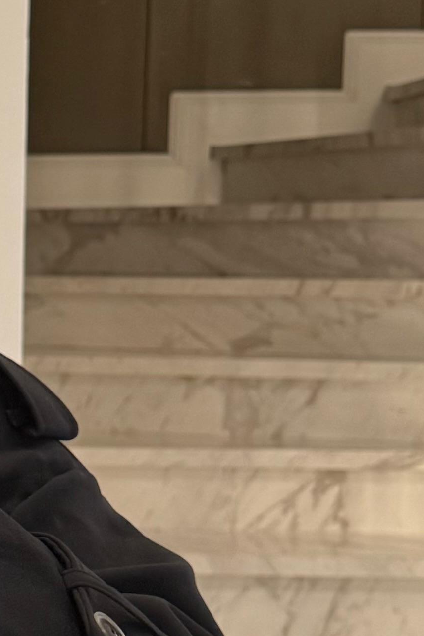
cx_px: -281
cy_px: 360
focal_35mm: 111
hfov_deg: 11.6
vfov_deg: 18.4
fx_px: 1962
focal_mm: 6.76
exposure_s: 1/76
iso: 200
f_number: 1.78
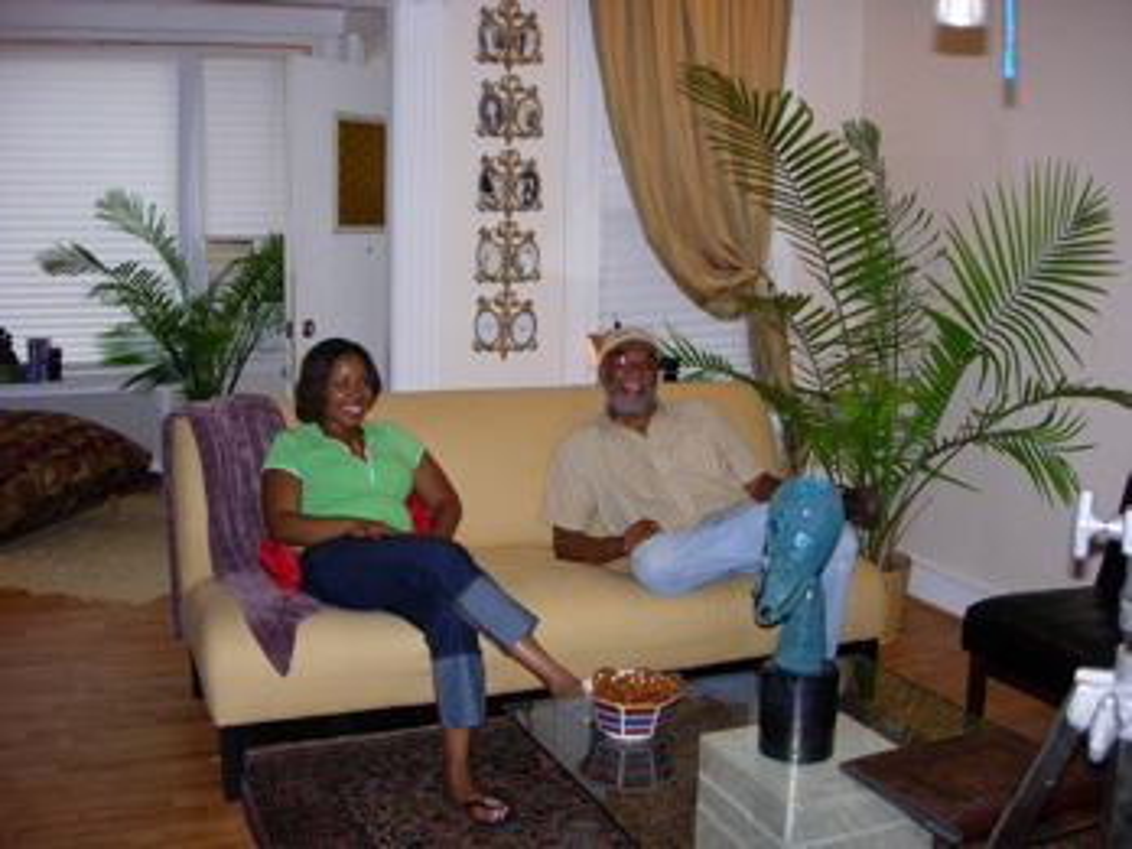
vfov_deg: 37.7
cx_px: 566
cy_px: 424
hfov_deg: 49.0
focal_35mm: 38
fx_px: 1243
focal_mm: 7.8
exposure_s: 1/64
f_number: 2.8
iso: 79
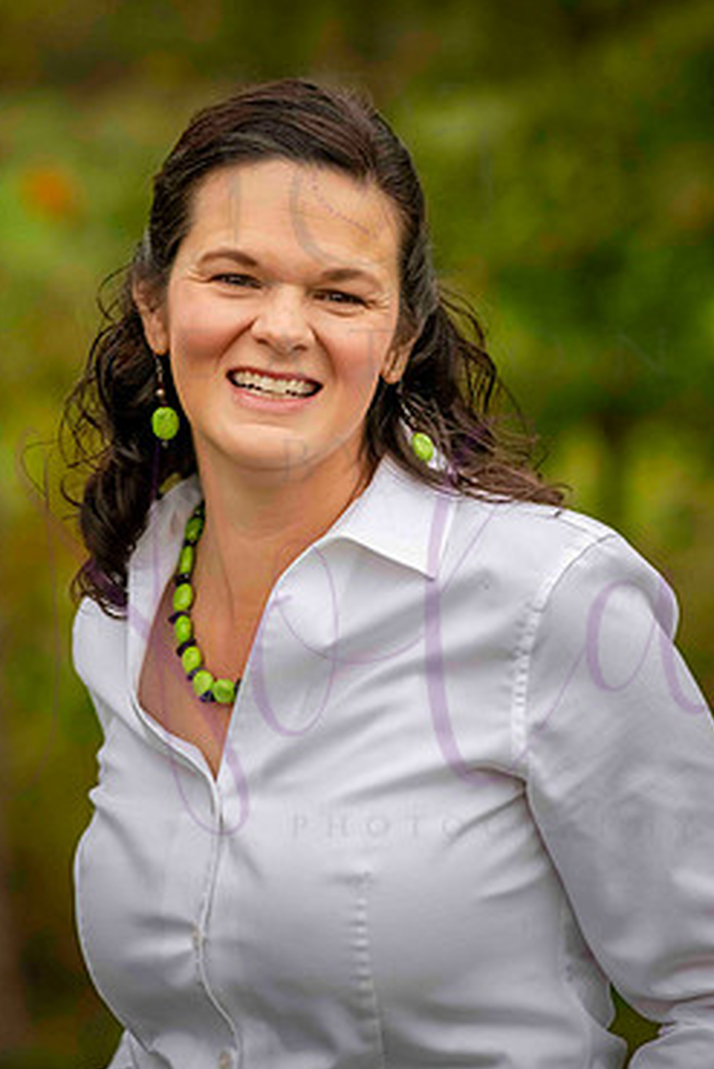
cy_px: 456
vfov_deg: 13.5
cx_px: 367
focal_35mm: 152
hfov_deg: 9.0
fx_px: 4517
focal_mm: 125
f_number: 5
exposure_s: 1/1600
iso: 2000
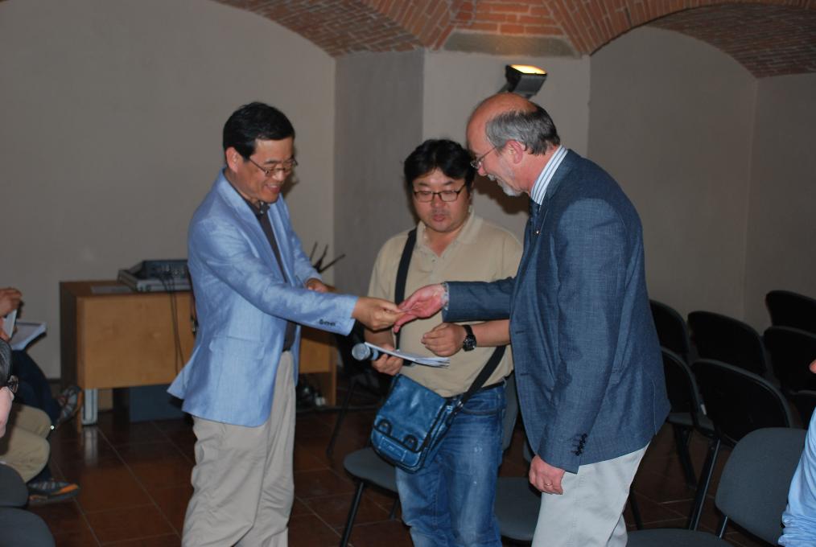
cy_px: 274
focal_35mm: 48
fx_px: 1090
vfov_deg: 28.2
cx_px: 408
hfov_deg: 41.0
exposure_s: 1/60
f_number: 4.2
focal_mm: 32
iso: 200
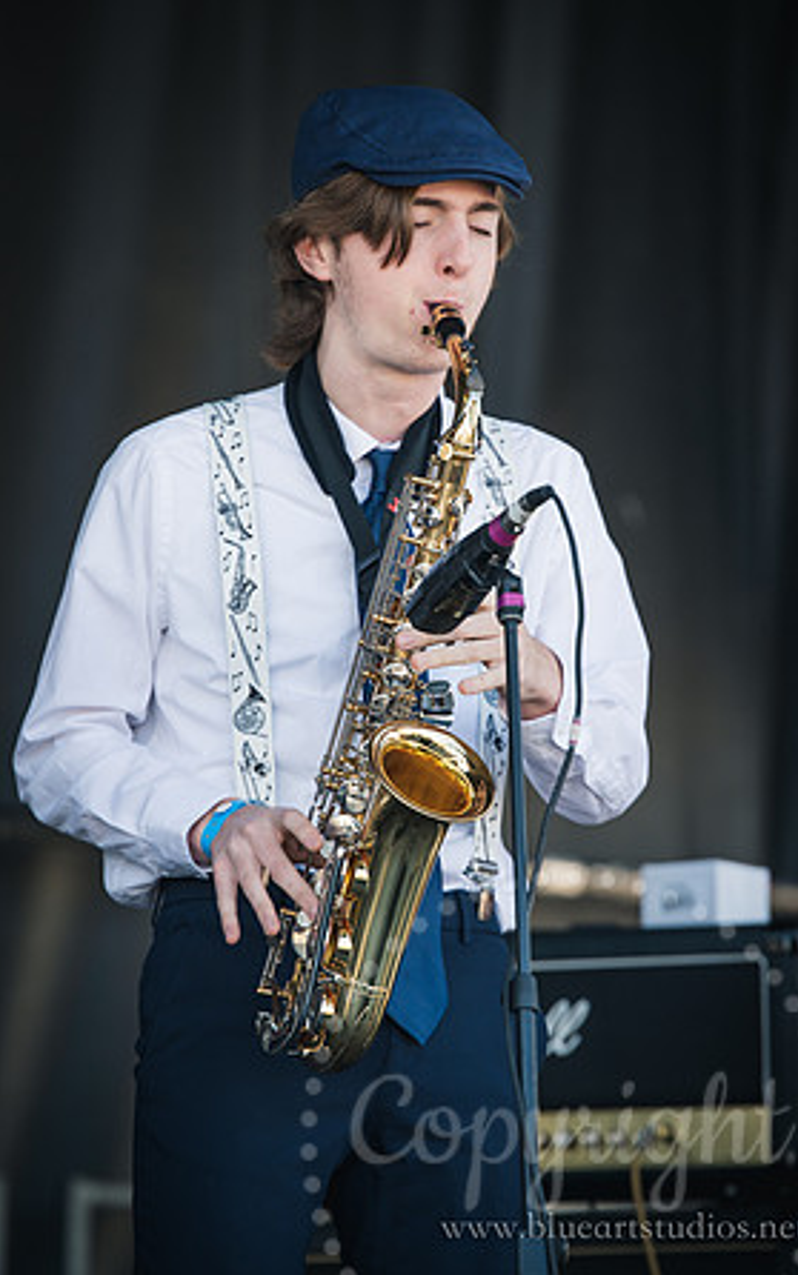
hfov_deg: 6.7
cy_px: 640
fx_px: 6781
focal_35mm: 195
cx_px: 425
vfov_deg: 10.7
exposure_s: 1/320
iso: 200
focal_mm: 190
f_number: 4
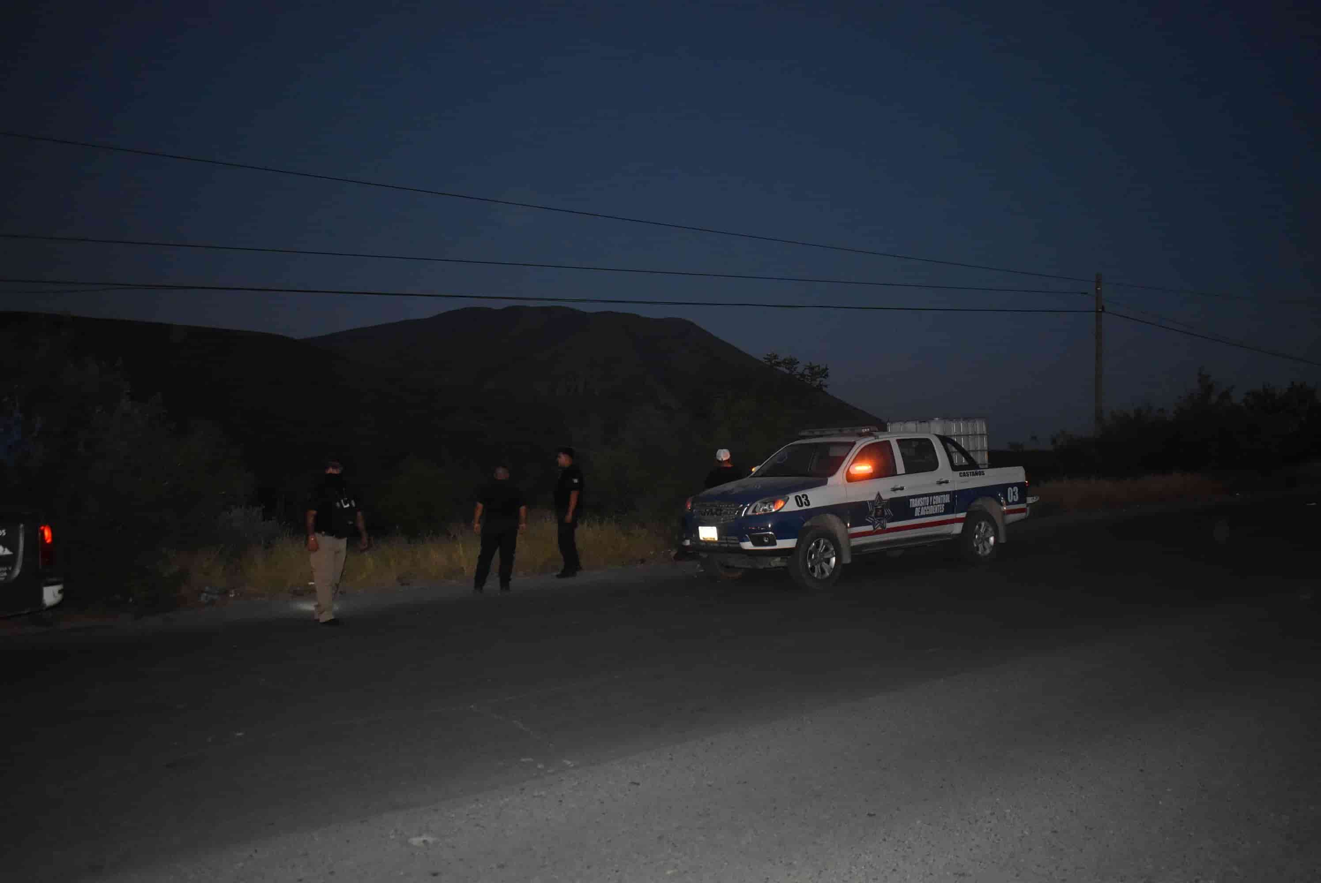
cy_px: 442
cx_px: 660
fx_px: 1102
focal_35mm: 30
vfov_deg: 43.7
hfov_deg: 61.9
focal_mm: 20
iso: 3600
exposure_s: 1/60
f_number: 3.5
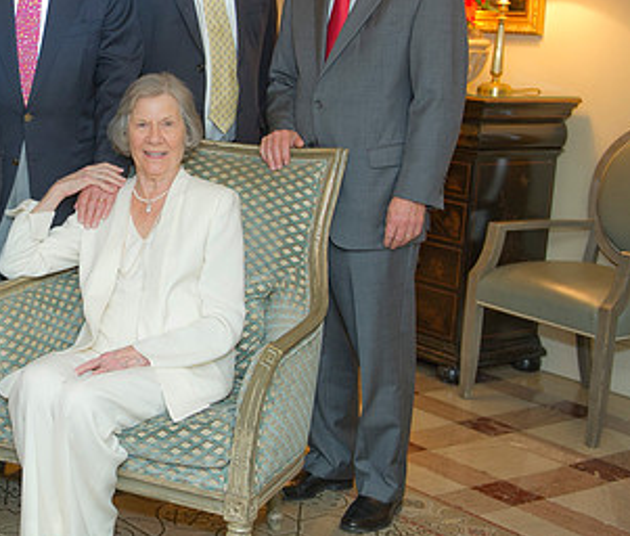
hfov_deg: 25.4
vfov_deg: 22.2
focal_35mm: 71
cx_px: 69
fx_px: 1357
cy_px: 177
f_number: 3.2
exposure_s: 1/60
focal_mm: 34
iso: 1250
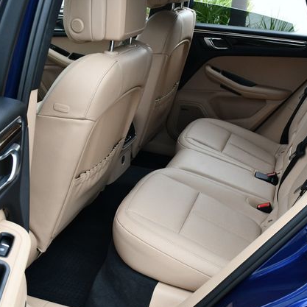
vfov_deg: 36.1
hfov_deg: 35.9
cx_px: 185
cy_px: 155
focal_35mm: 47
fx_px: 472
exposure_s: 1/250
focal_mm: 18
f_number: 5
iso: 400
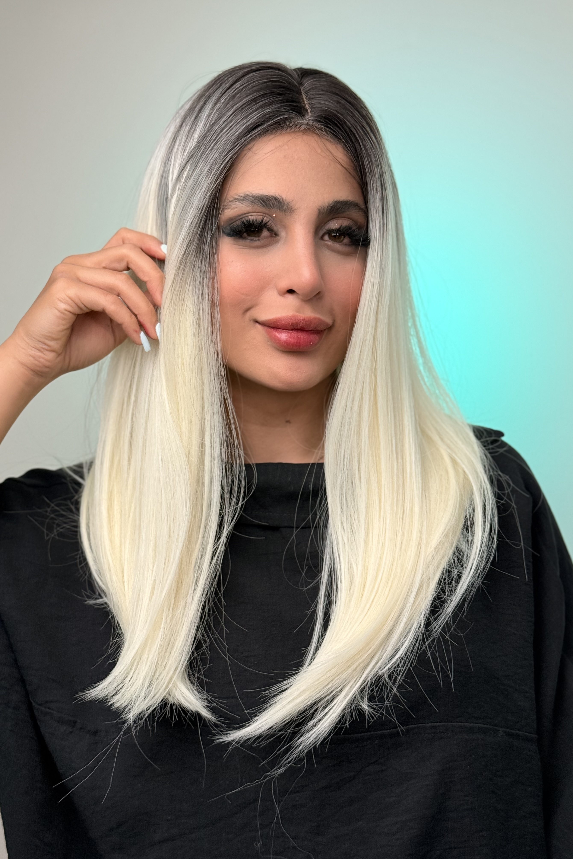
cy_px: 430
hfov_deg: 27.0
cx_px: 303
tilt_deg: -3.0
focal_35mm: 50
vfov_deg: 39.6
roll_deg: +0.1
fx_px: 1194
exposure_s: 1/432
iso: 80
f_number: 1.78
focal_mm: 6.76
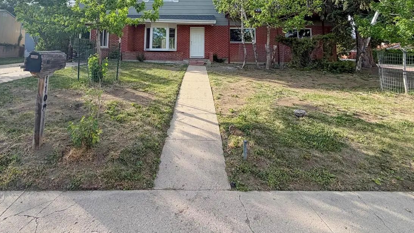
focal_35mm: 20
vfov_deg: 51.1
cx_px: 194
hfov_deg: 86.5
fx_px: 220
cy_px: 35
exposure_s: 1/770
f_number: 2.2
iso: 32
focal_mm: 2.22
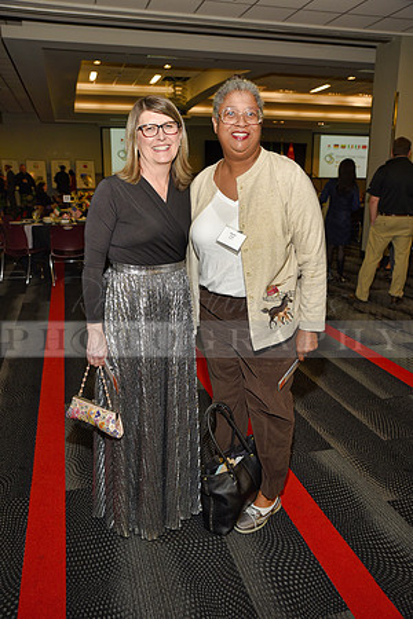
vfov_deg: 63.7
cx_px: 206
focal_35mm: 29
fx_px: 499
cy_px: 310
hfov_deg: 45.0
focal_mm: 29
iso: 200
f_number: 5
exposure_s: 1/60
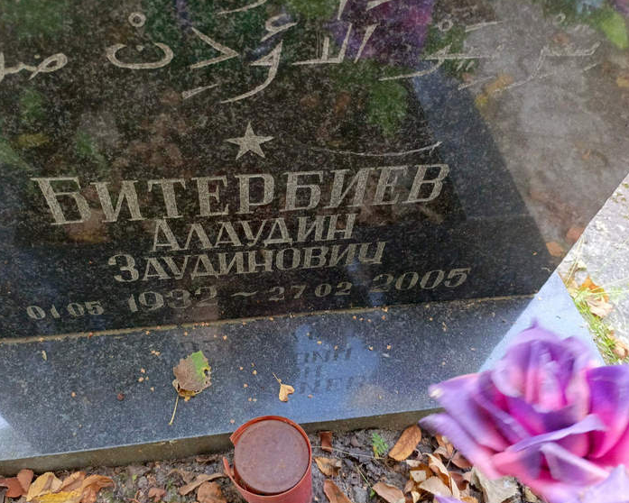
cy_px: 268
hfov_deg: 62.0
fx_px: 521
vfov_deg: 51.5
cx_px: 279
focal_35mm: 28
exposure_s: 1/60
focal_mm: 4.76
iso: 863
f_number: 1.69
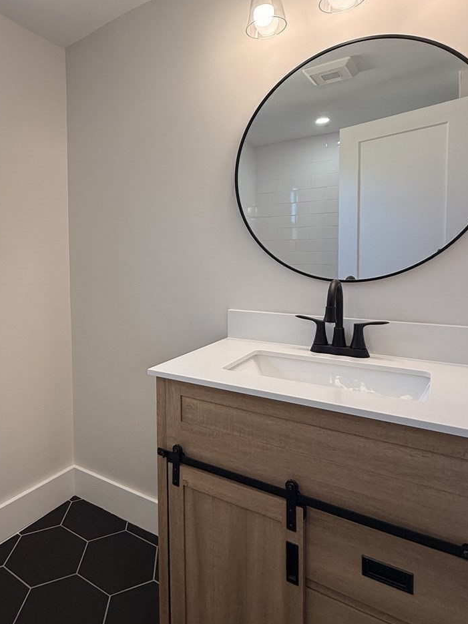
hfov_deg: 57.0
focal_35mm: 23
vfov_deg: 73.7
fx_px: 415
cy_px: 282
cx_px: 140
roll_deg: +0.4
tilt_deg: -2.8
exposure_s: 1/120
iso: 80
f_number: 2.2
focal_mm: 2.22
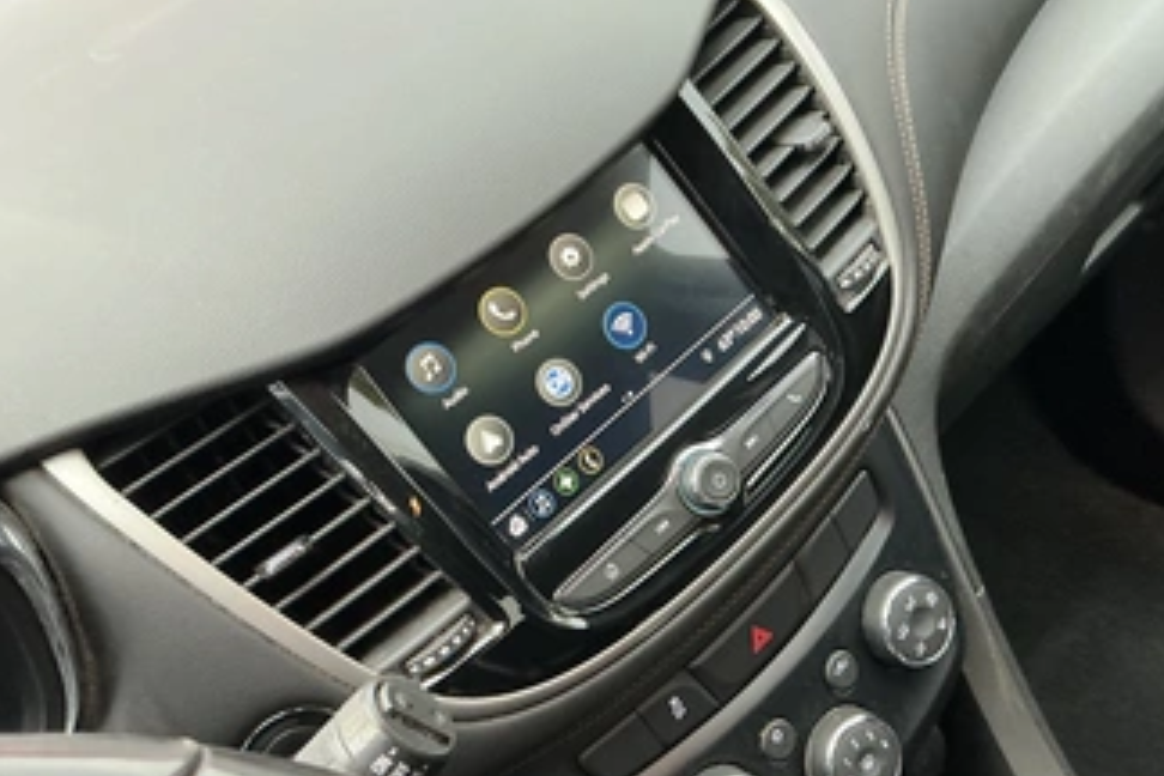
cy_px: 449
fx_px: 1164
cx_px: 629
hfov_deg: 53.1
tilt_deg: -39.1
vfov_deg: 36.8
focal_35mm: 36
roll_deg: +23.3
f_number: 1.8
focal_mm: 3
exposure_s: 1/60
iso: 200
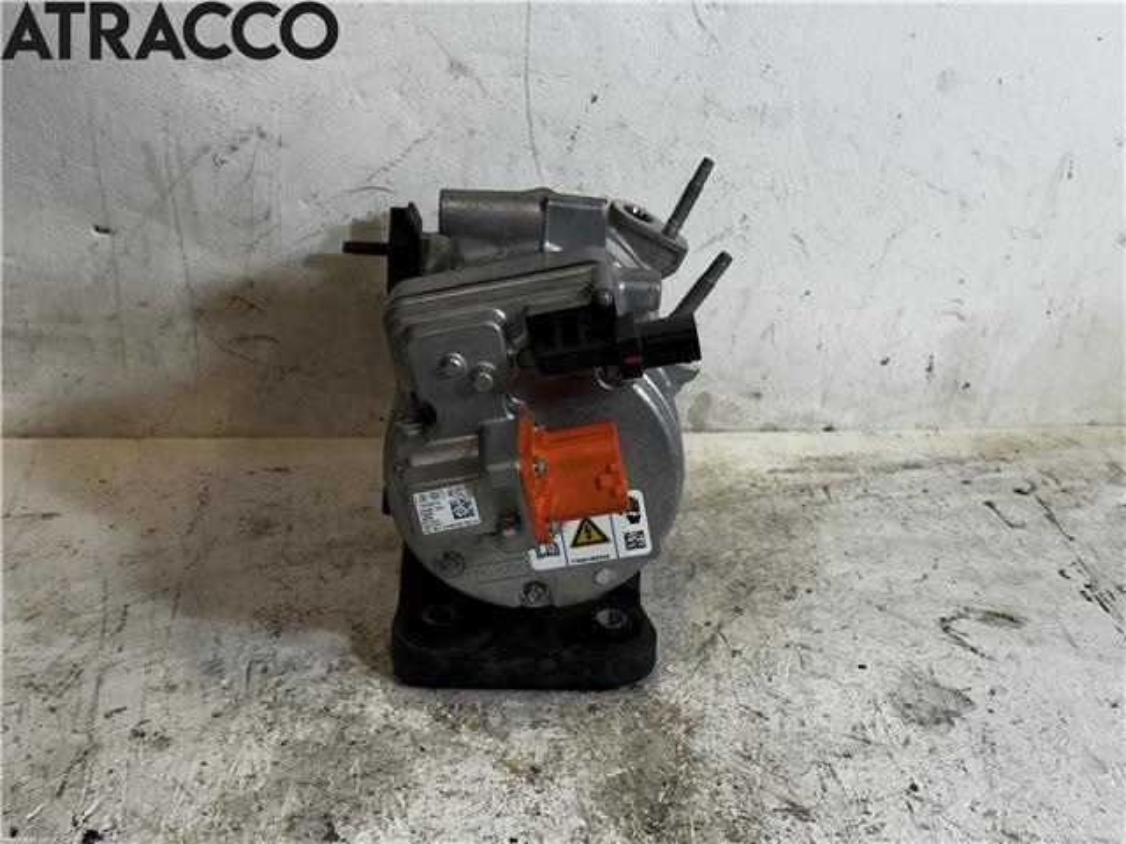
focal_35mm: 48
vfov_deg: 30.3
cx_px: 563
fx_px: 1561
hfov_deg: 39.7
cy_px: 422
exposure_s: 1/100
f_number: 1.78
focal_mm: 6.86
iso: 64
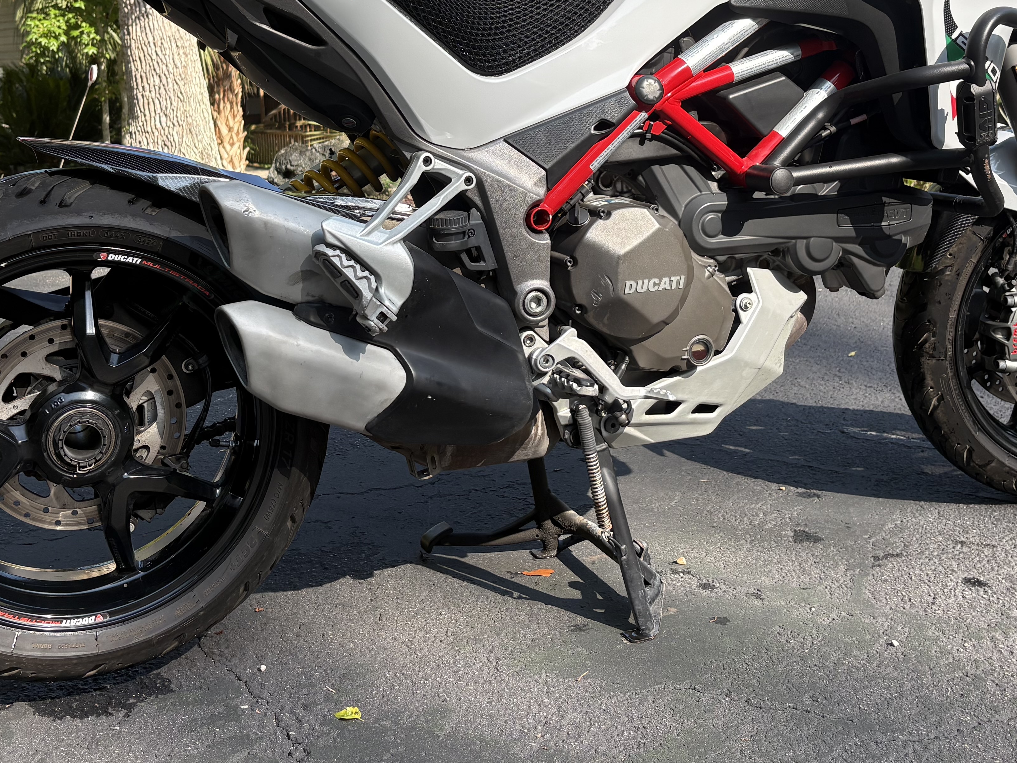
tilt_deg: -6.1
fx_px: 1351
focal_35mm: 46
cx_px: 463
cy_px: 153
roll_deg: +2.6
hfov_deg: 41.2
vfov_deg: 30.7
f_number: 1.6
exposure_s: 1/773
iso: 50
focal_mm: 5.96
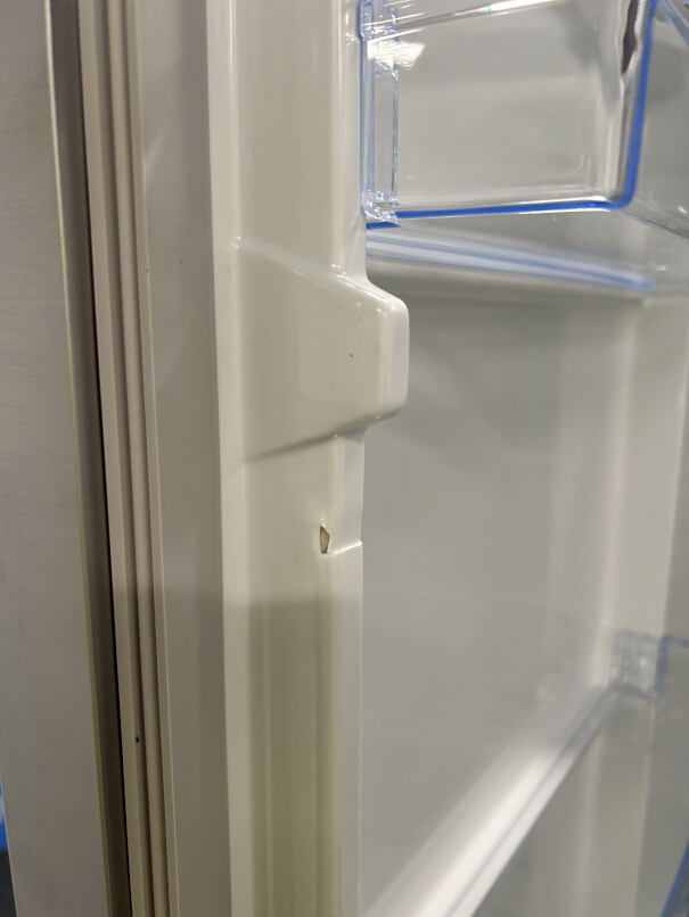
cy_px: 458
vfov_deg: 67.3
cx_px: 344
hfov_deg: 53.1
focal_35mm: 26
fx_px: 690
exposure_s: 1/100
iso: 100
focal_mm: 5.7
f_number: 1.5
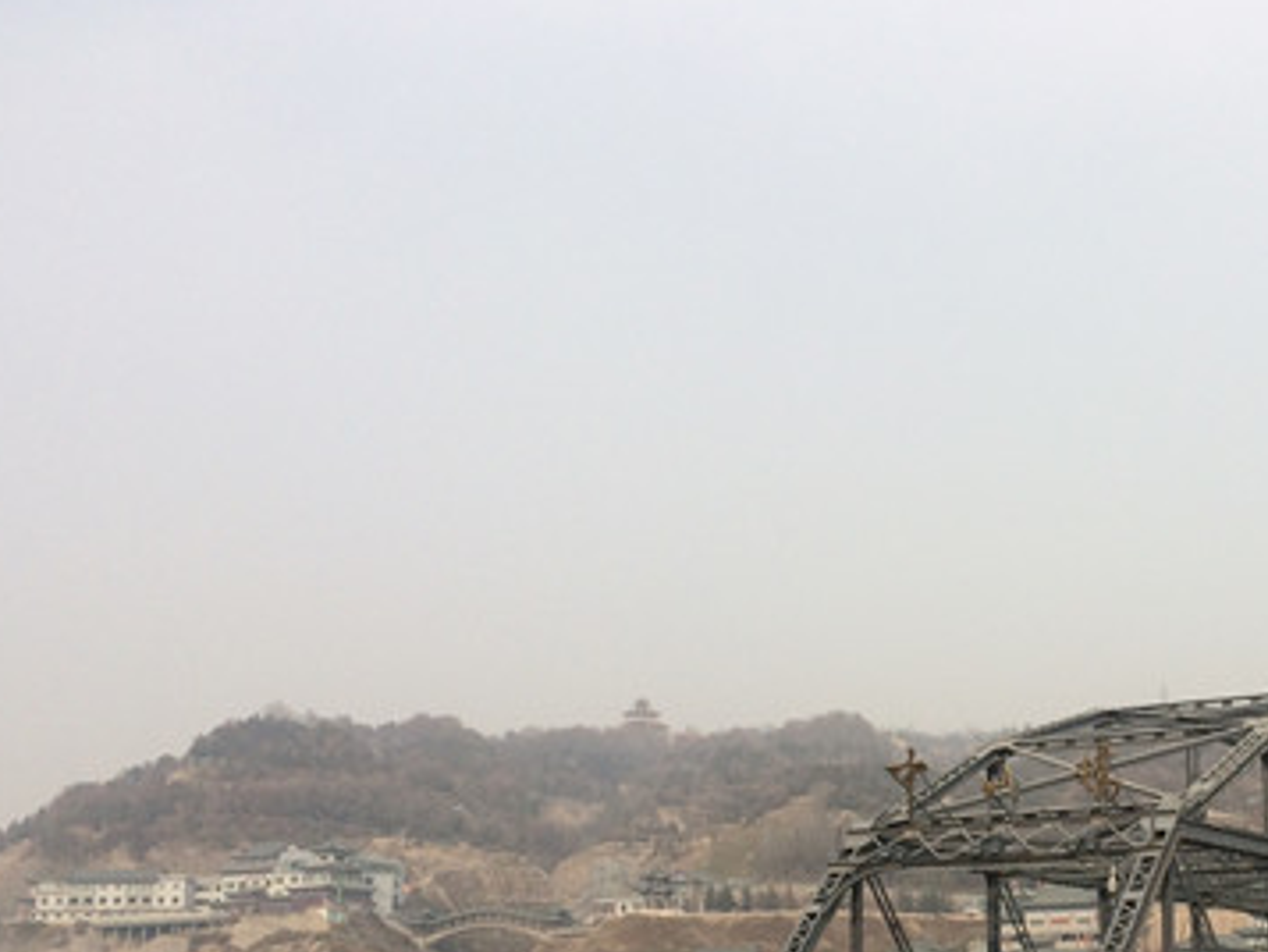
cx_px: 1026
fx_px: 1905
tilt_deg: +9.3
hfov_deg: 35.5
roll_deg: +1.6
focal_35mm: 52
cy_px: 728
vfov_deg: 27.6
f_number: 2.2
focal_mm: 4.15
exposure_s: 1/2415
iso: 32
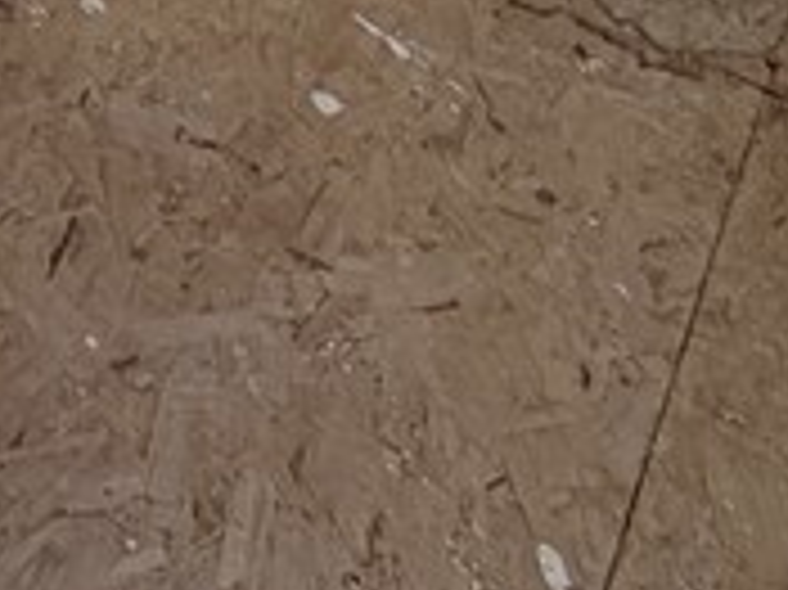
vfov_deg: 11.5
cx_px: -581
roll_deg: -0.1
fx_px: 1865
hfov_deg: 19.0
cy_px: -1117
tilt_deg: -12.2
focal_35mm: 82
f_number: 2.2
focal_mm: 2.22
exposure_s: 1/252
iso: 40
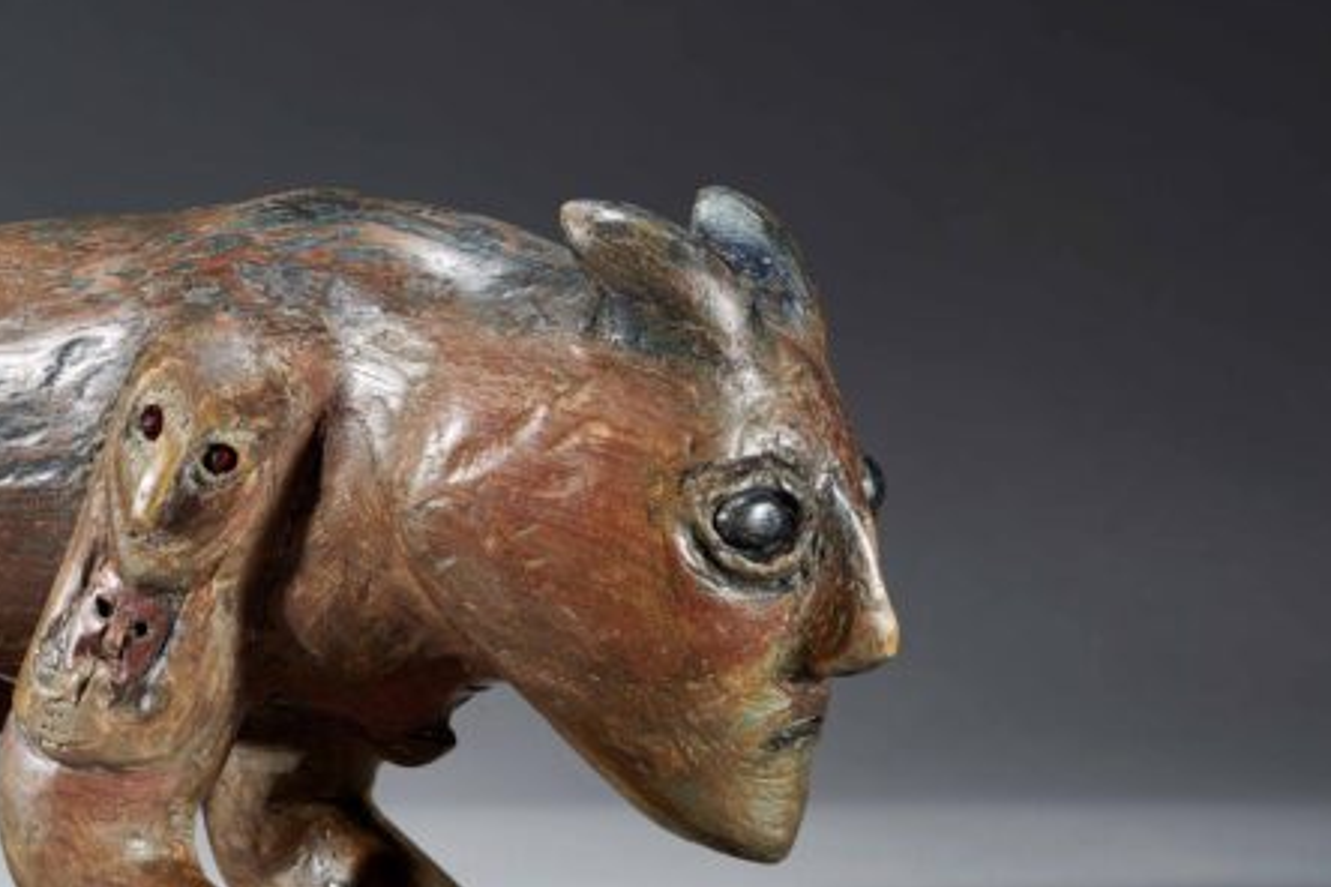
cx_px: 216
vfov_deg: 9.3
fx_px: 5434
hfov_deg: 13.9
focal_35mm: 147
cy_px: 557
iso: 50
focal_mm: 85
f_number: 13
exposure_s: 1/125
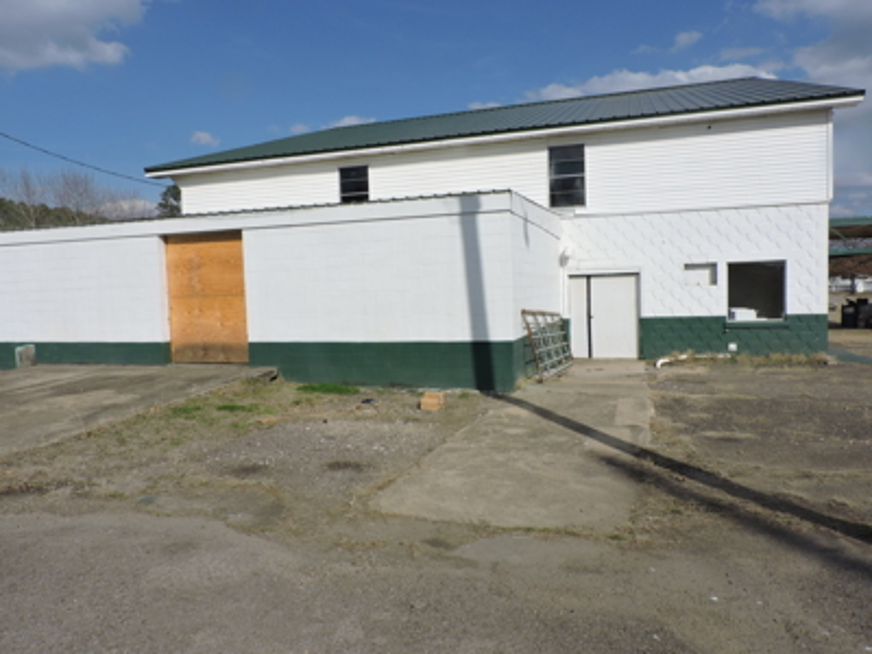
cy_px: 327
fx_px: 605
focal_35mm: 24
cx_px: 436
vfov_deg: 56.8
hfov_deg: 71.6
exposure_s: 1/1250
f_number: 4.7
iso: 100
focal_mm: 4.3
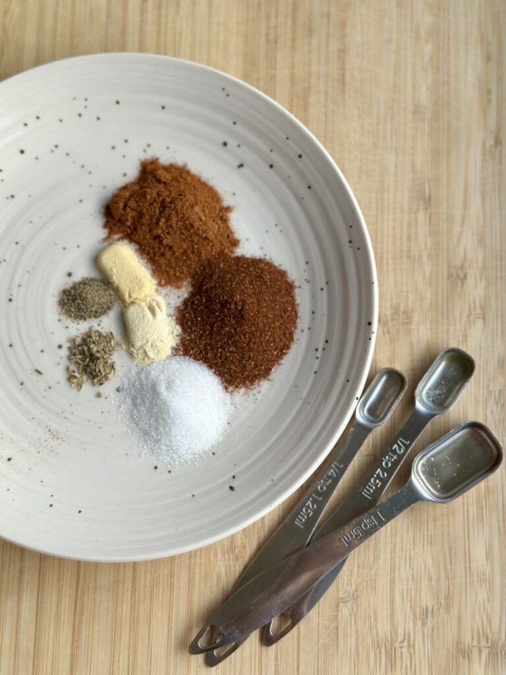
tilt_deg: -80.6
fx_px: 936
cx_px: 253
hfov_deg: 30.3
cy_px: 338
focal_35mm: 48
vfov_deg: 39.7
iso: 80
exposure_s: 1/332
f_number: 1.78
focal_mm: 6.86
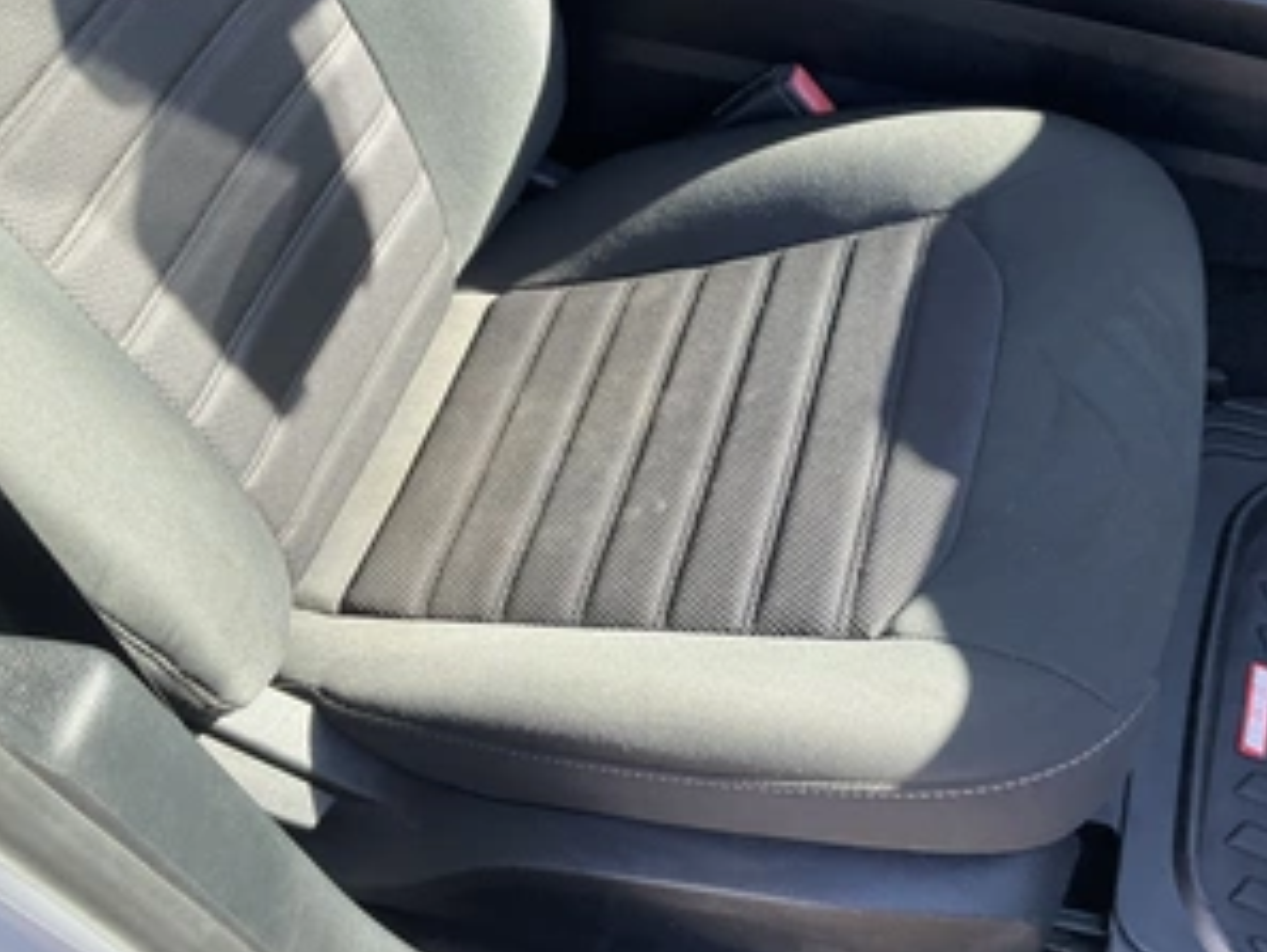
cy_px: 465
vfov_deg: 36.8
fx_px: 1428
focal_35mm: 39
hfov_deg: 47.5
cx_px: 768
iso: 32
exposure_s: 1/141
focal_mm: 3
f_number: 1.8
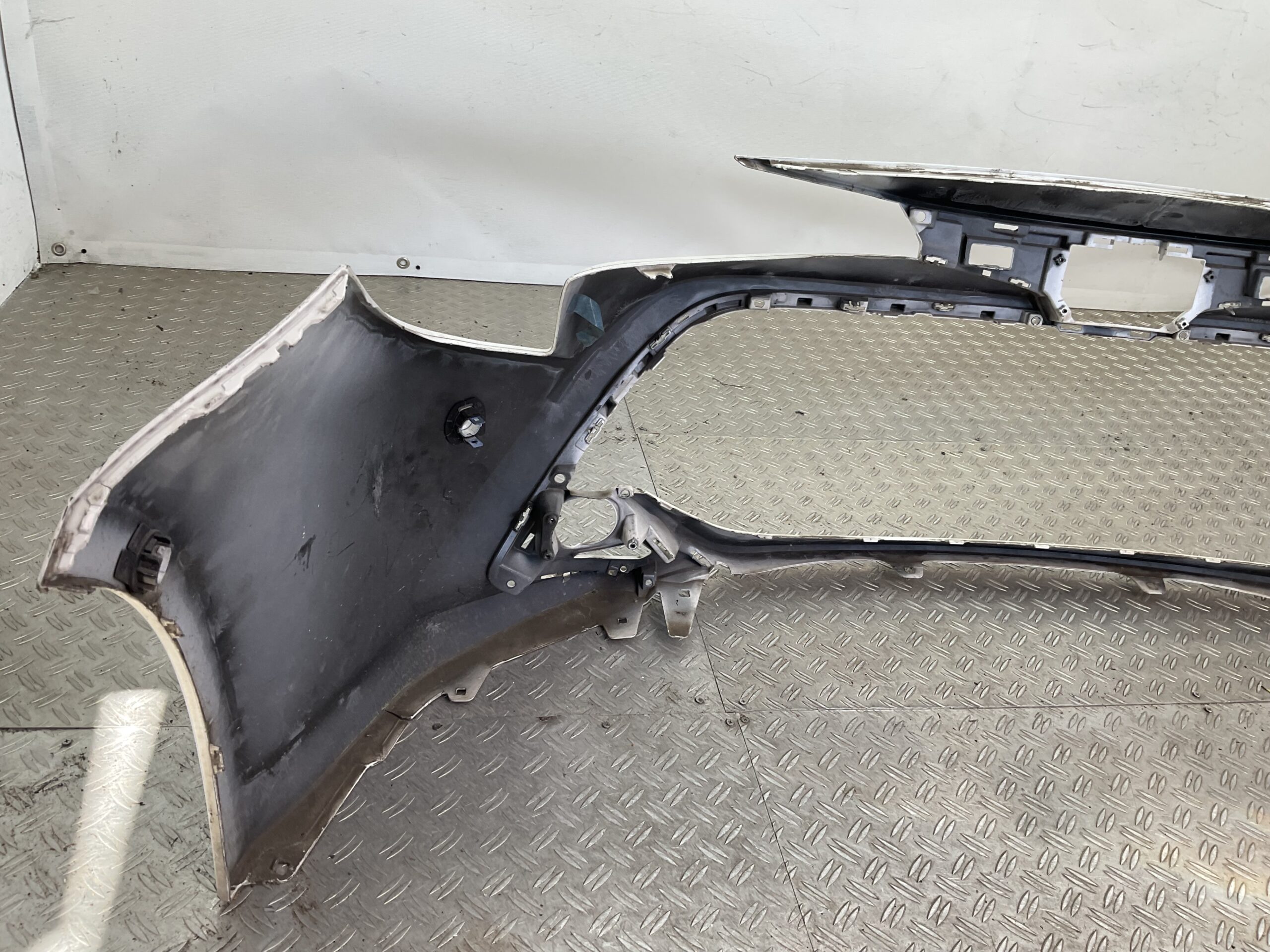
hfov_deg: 61.7
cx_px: 635
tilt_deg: -31.4
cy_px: 476
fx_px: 1064
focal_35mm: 29
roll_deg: -10.6
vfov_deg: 48.2
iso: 20
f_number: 1.8
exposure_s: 1/120
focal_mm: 3
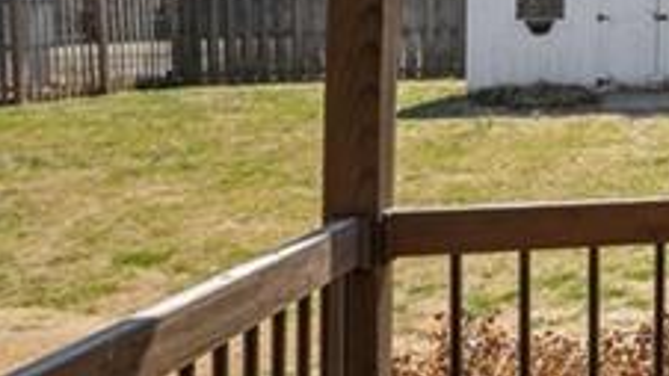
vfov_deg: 15.6
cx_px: 1462
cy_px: 13
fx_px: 1348
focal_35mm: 76
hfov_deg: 16.9
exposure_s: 1/200
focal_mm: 16
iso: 200
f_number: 8
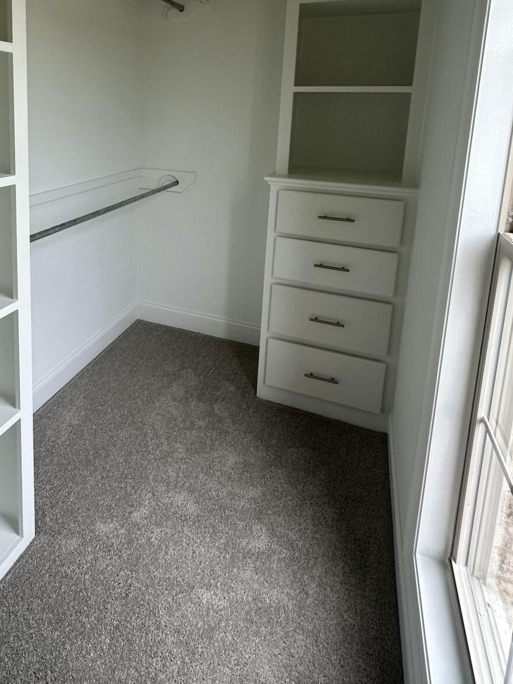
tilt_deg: -8.7
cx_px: 152
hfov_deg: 55.0
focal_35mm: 24
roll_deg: -0.6
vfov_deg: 67.6
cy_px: 181
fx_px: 474
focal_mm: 2.22
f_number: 2.2
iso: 100
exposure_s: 1/99
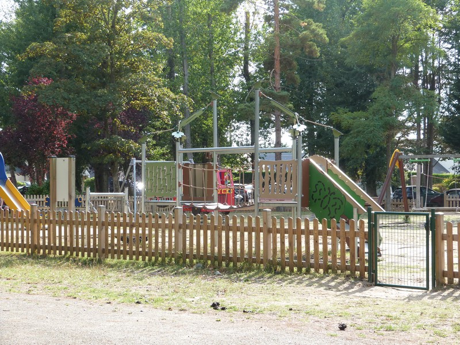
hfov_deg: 25.3
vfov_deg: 19.1
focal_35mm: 77
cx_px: 230
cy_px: 172
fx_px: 1023
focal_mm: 13.8
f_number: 4
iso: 100
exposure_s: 1/160
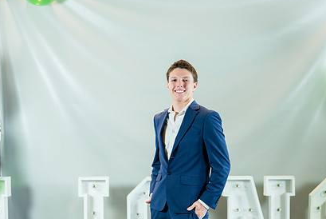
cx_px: 190
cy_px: 137
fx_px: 653
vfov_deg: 19.0
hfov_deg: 28.0
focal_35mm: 72
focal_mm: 50
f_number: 1.2
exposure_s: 1/320
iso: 640
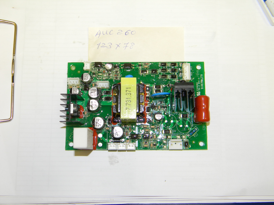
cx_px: 137
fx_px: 325
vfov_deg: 35.1
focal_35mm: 41
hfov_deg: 45.8
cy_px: 102
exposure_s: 1/30
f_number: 3.8
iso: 200
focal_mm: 7.3
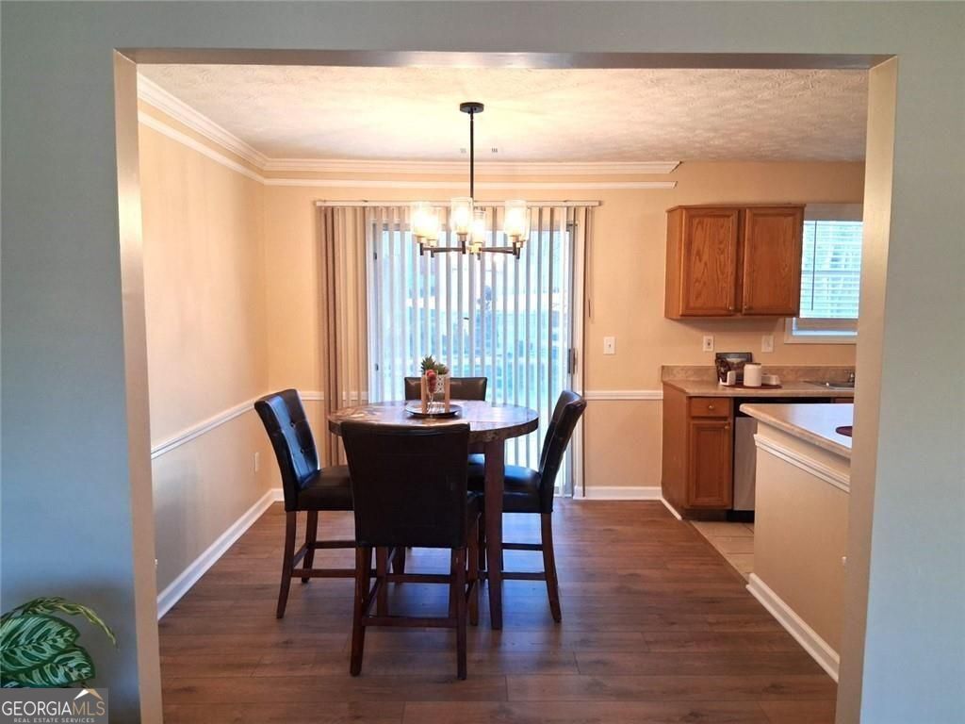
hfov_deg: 67.3
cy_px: 362
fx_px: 725
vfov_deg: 53.1
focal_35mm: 26
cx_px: 482
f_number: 1.8
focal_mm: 3.98
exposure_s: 1/120
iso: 250
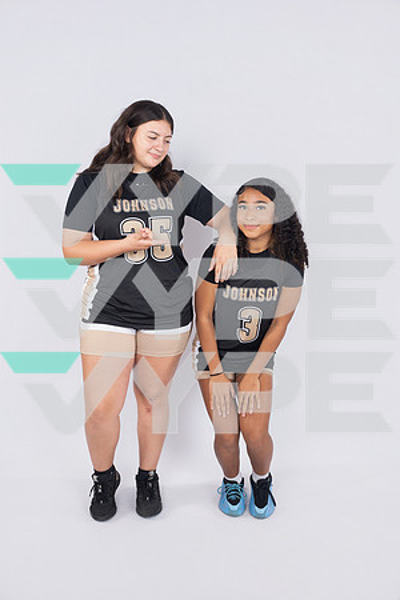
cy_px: 300
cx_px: 200
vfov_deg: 49.9
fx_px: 645
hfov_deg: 34.5
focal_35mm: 39
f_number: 4.5
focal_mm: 38.7
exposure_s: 1/250
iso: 160
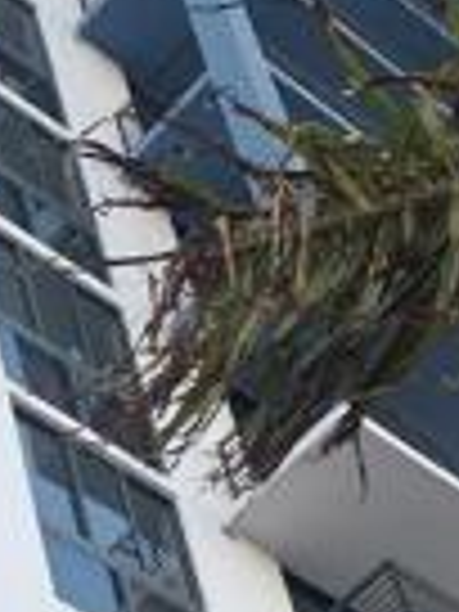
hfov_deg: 10.4
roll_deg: +6.4
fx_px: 2440
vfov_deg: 13.2
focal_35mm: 138
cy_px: 1008
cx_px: -220
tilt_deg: +38.1
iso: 25
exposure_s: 1/156
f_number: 1.8
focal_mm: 4.25
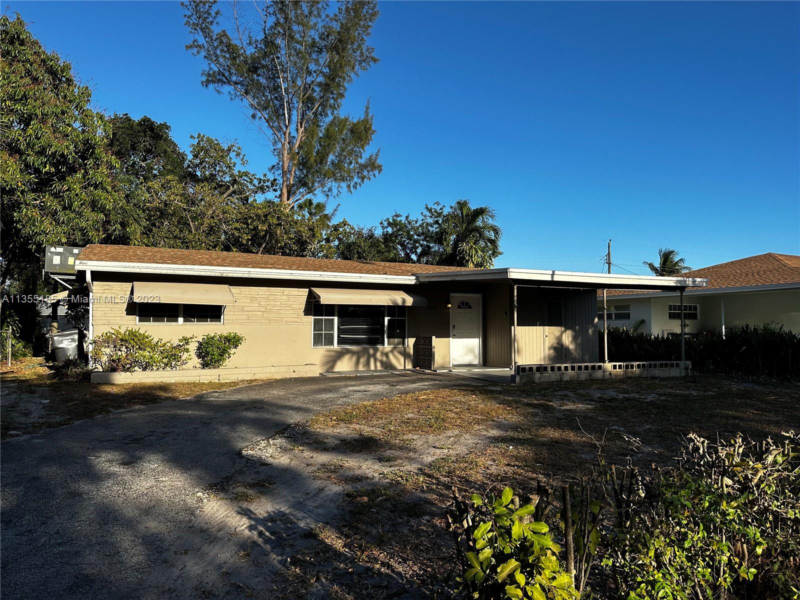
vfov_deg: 56.8
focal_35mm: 24
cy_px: 300
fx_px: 555
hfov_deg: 71.6
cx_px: 400
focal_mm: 6.86
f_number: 1.78
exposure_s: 1/3356
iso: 80
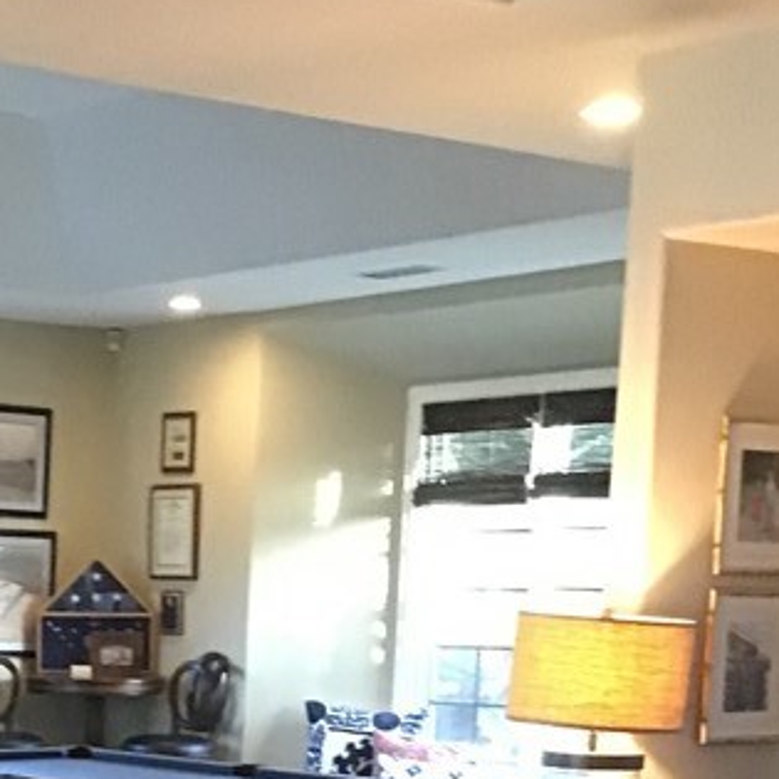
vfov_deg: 18.5
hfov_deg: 19.0
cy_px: 917
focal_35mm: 89
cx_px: 0
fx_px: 2266
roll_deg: +0.2
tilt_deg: -8.6
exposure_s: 1/15
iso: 400
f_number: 2.4
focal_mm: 3.3
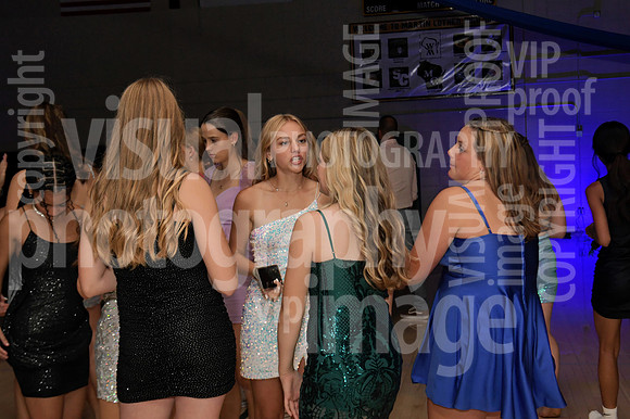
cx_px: 315
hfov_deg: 33.4
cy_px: 210
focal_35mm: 60
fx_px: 1049
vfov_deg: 22.6
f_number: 8
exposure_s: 1/100
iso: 1600
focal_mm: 50
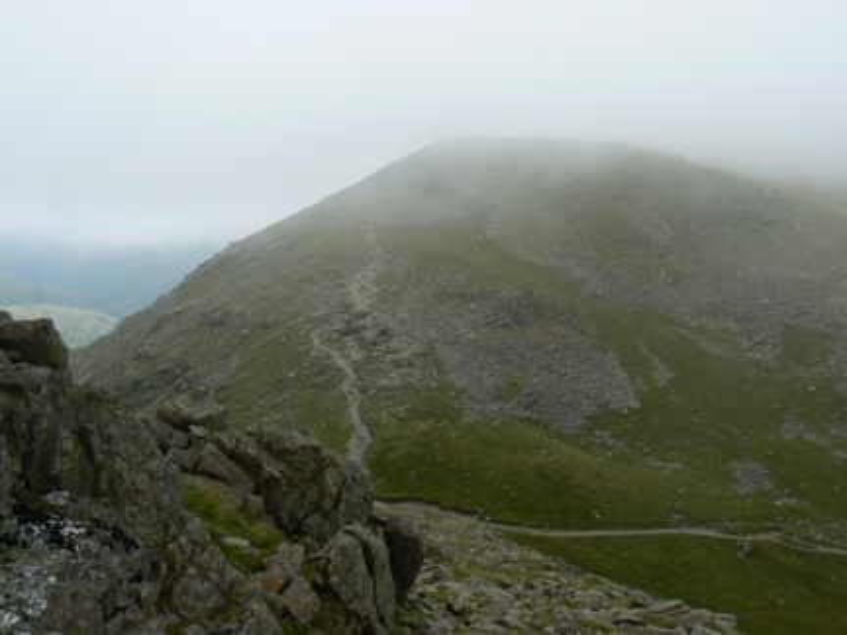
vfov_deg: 39.7
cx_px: 424
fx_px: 881
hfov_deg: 51.4
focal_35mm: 36
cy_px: 318
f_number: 5.6
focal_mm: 6
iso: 80
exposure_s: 1/200
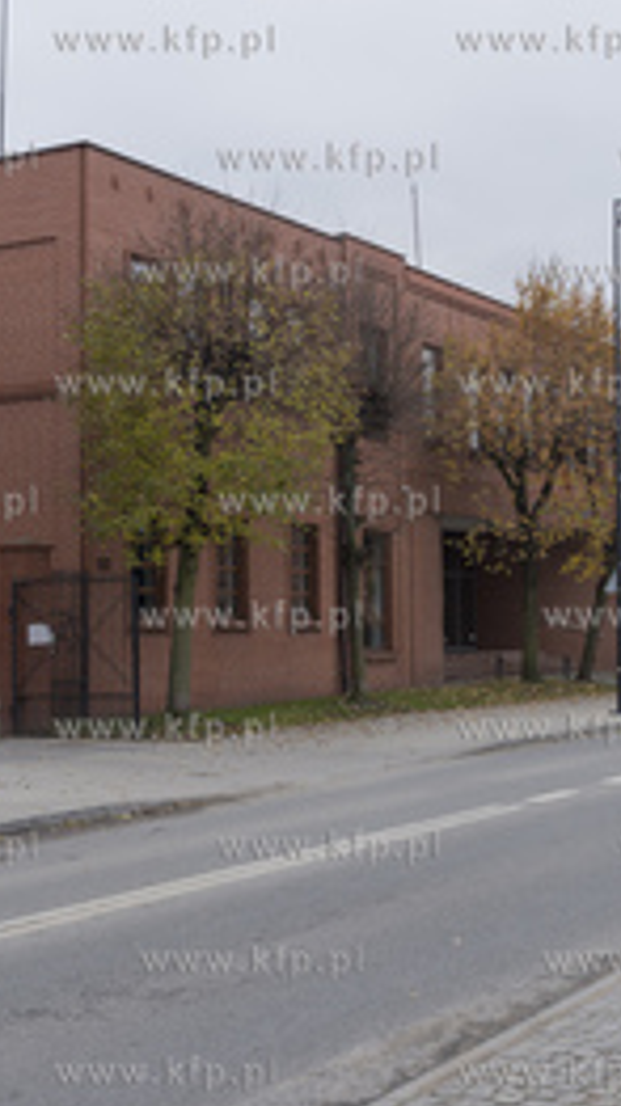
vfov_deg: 37.2
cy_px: 559
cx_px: 477
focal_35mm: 56
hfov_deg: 21.2
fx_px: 1643
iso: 400
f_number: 4
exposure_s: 1/400
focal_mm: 35
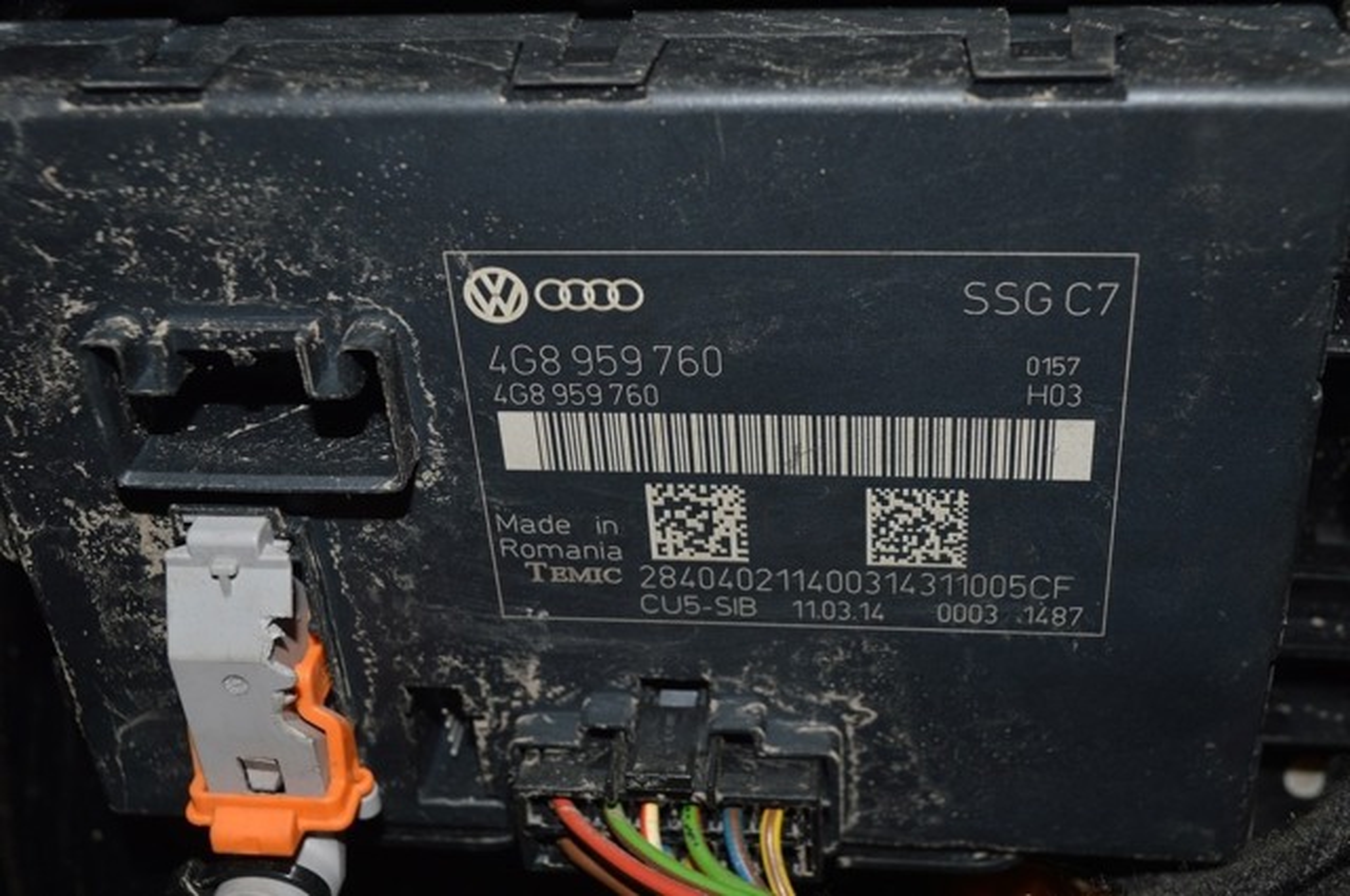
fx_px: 1798
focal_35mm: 48
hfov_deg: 41.2
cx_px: 675
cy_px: 448
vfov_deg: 28.0
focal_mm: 32
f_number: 8
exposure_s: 1/60
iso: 100
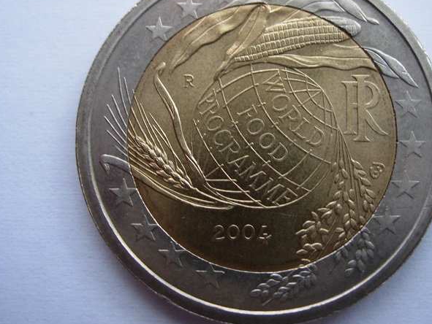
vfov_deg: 29.1
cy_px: 144
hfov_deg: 38.1
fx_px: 624
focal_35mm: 50
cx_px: 243
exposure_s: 1/32
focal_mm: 7.8
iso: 70
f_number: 2.8
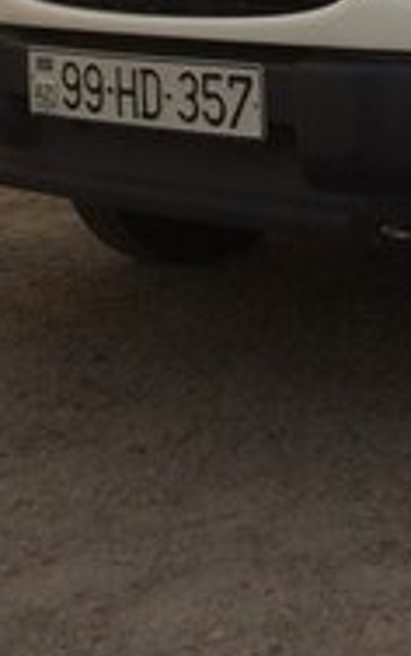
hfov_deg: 15.3
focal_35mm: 81
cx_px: 550
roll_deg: -1.4
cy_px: -105
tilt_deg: +0.9
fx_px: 1447
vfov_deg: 23.6
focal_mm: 4.15
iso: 32
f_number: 2.2
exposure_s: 1/383
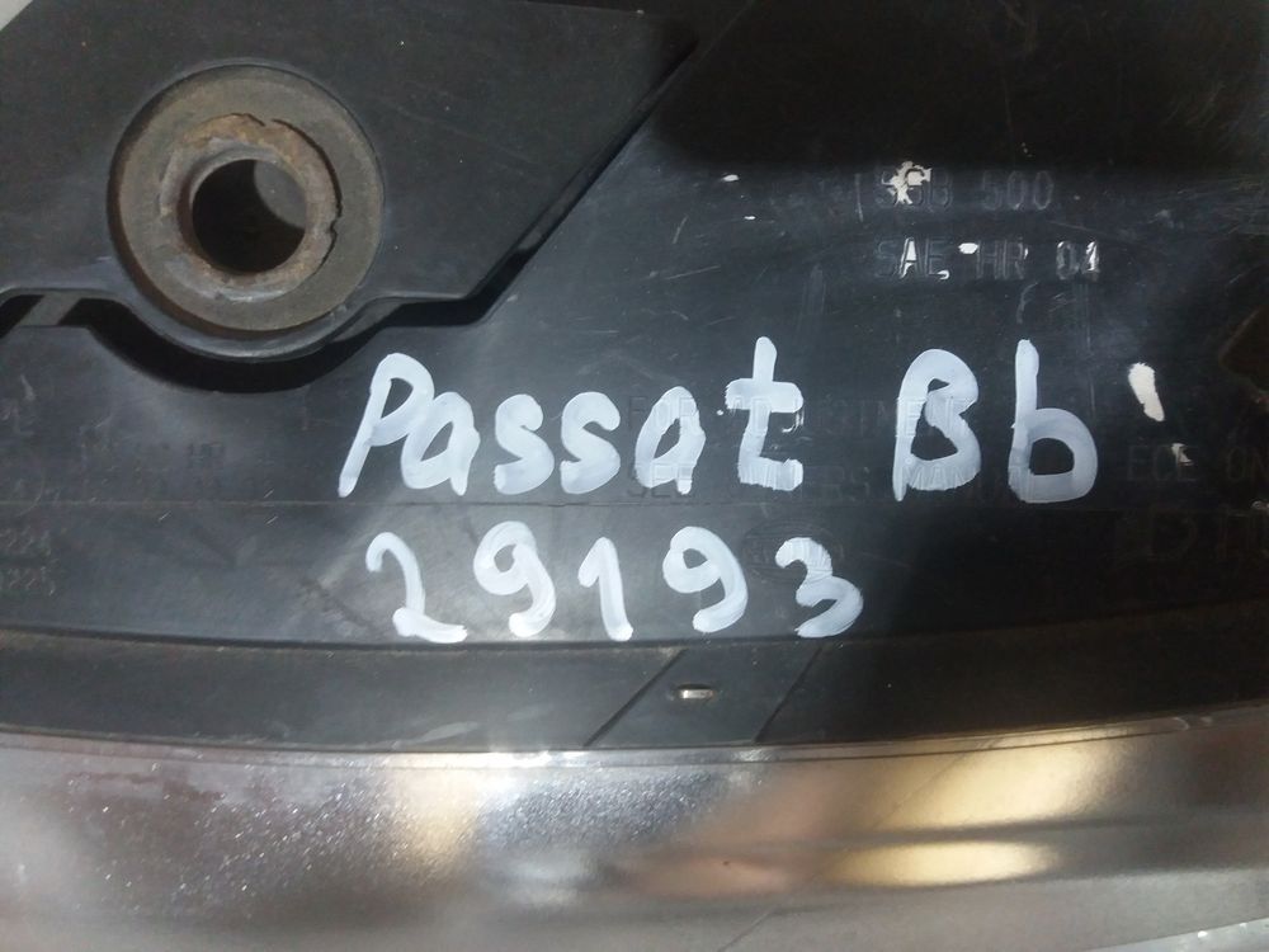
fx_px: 1026
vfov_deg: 49.7
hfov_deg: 63.4
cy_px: 476
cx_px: 634
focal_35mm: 28
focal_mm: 3.7
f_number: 1.9
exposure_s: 1/17
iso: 250
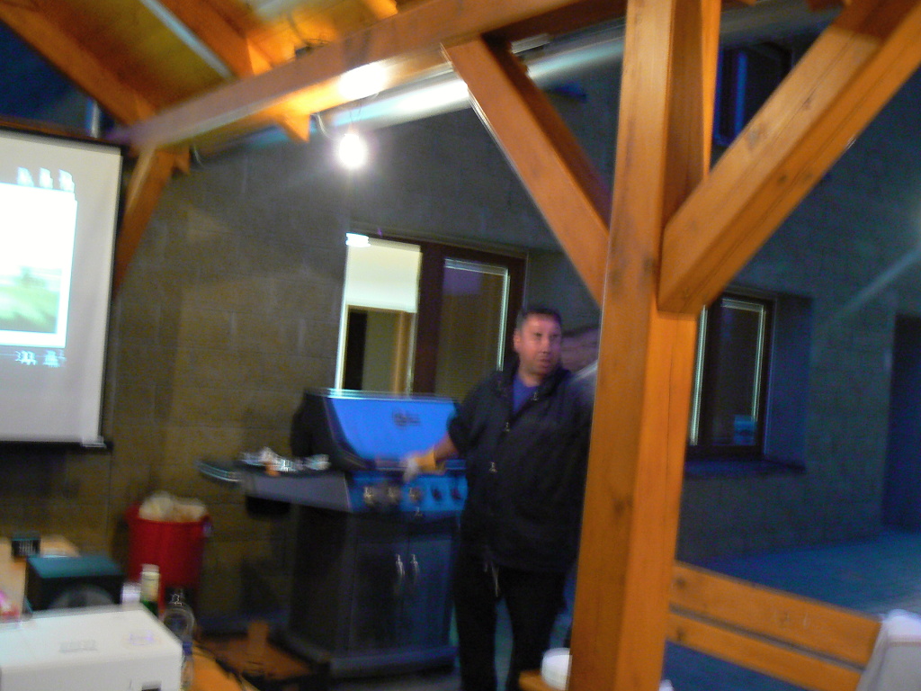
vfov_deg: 39.7
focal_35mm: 36
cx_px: 460
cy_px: 346
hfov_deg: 51.4
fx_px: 958
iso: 200
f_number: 2.8
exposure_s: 1/4
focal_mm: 6
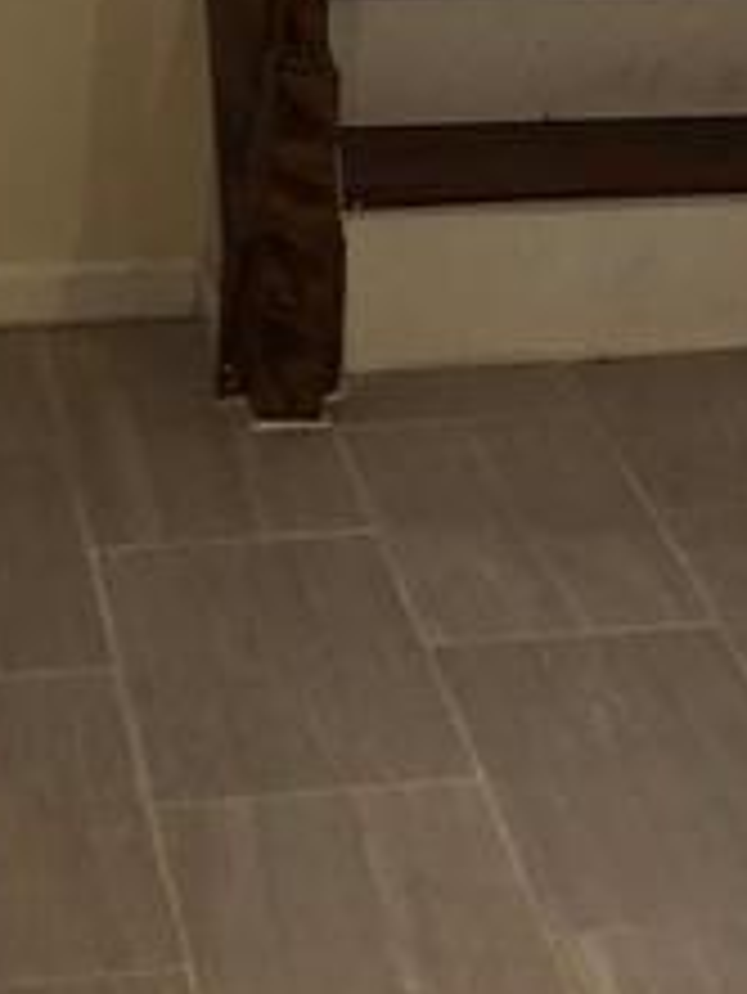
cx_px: 824
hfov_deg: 10.7
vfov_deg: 13.6
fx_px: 3938
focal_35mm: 137
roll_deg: -4.1
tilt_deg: -5.7
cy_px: -481
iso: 32
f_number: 1.8
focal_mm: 3.99
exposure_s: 1/18
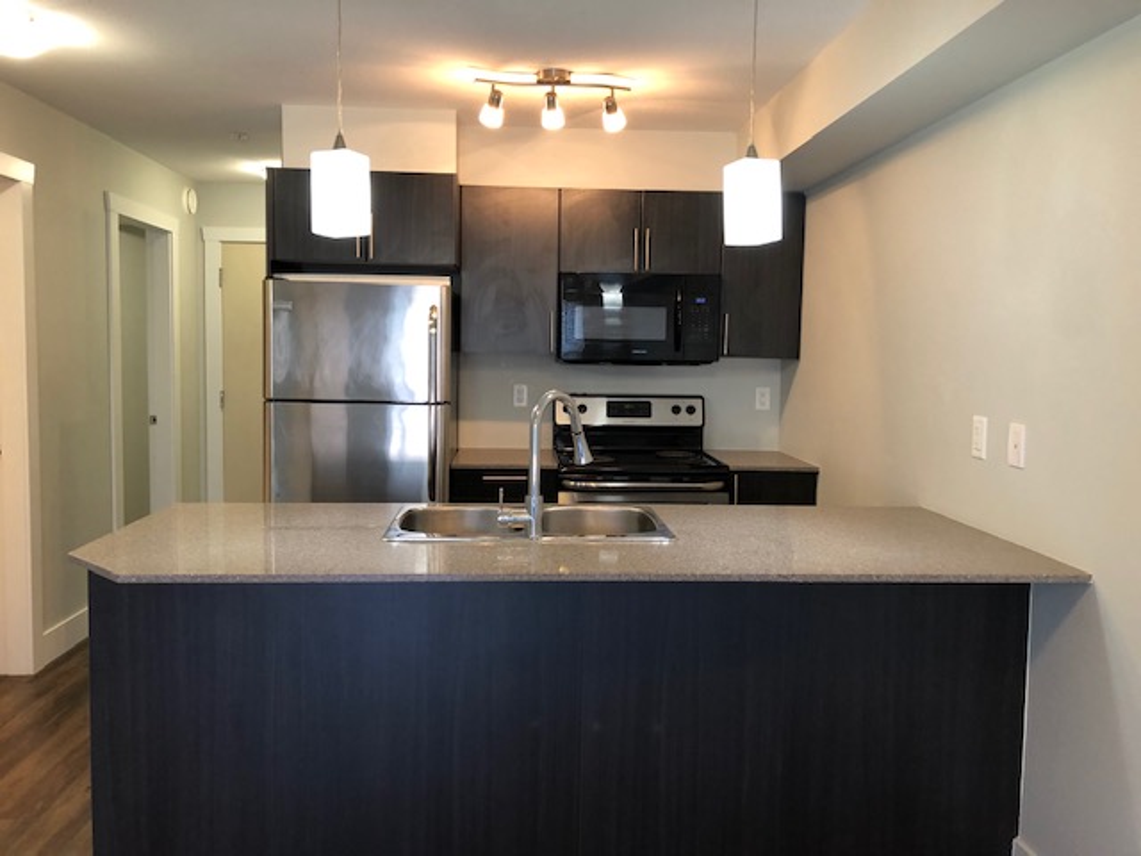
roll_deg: -0.4
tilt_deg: -3.6
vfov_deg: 49.7
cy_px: 428
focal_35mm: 28
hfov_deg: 63.4
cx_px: 570
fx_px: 923
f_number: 1.8
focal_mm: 3.99
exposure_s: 1/15
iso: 40
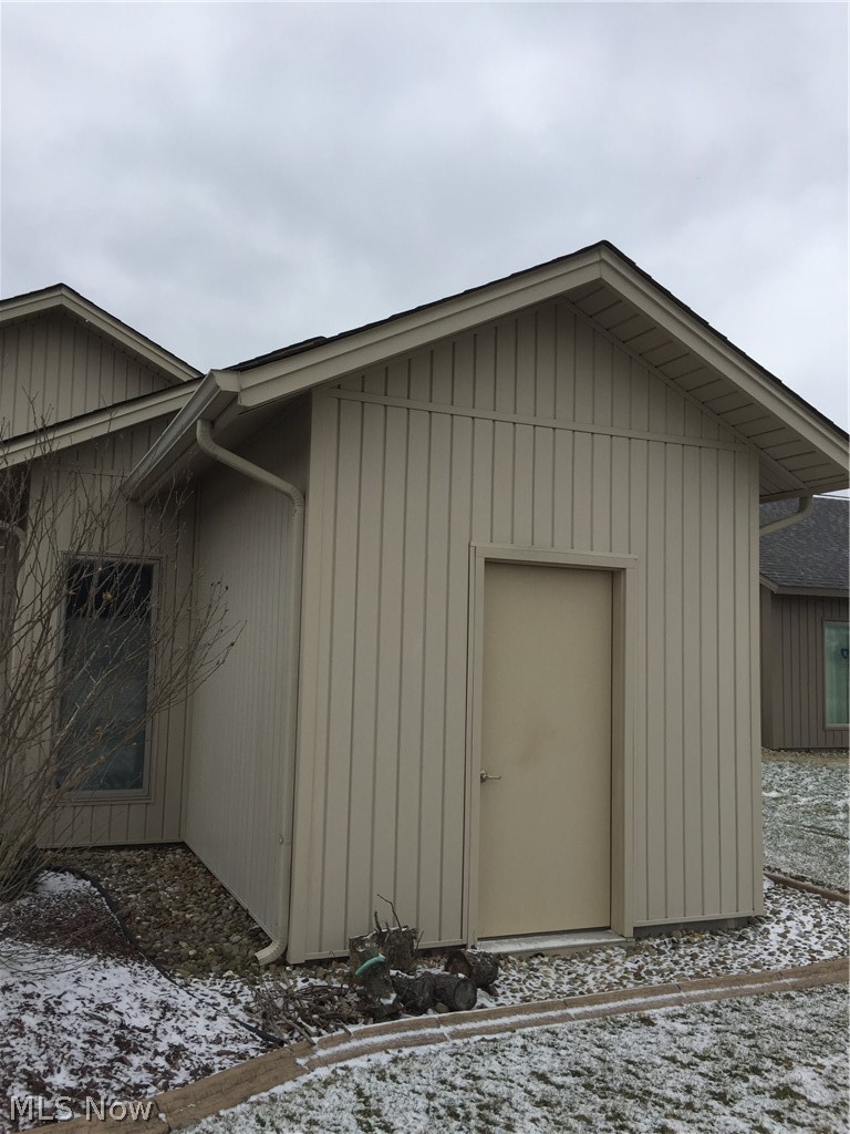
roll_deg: -2.1
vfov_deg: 61.7
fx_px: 949
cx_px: 425
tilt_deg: +5.5
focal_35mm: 29
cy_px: 567
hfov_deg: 48.2
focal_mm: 4.15
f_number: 2.2
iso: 32
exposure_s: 1/1236
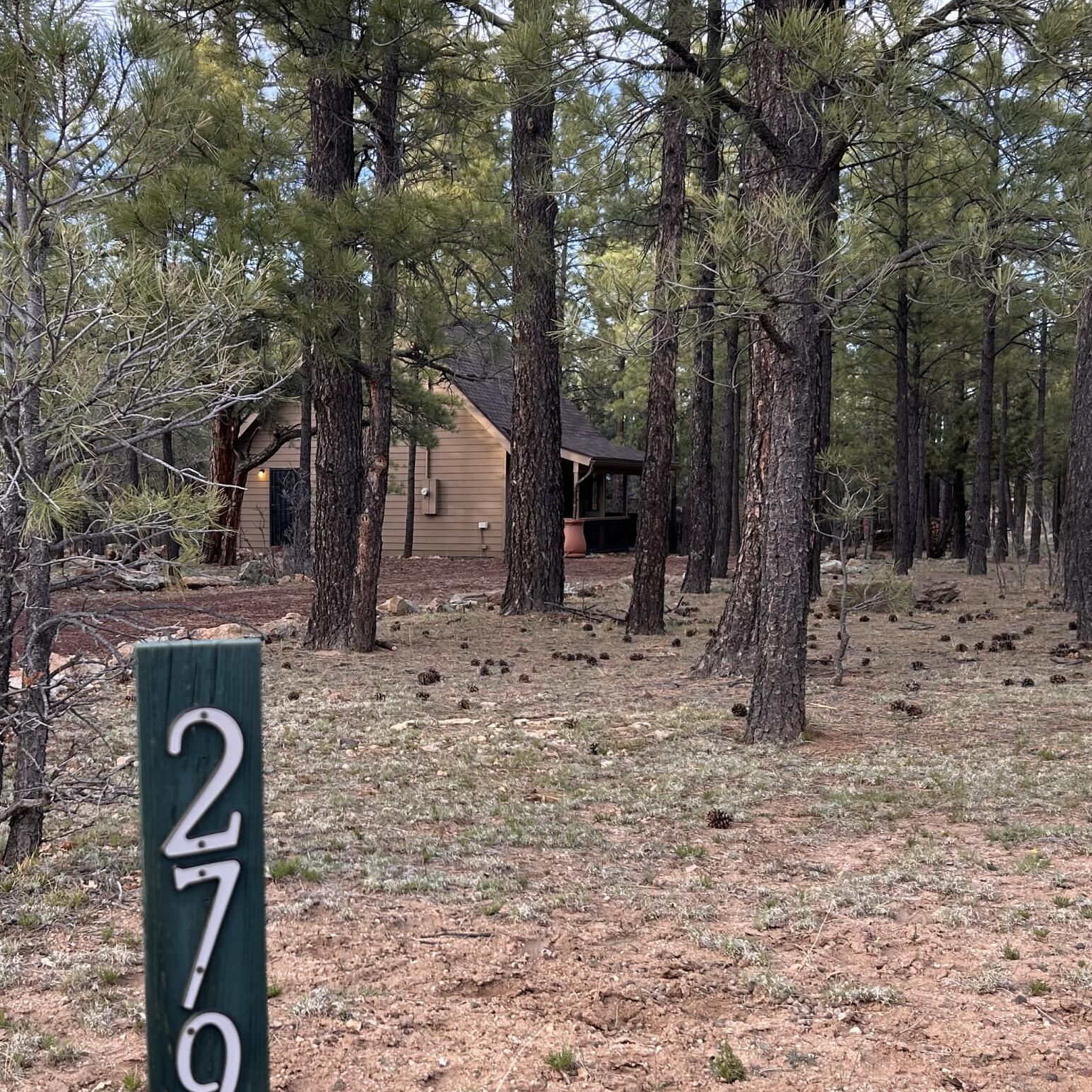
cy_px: 604
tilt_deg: -4.1
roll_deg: -0.5
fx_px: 1606
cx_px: 326
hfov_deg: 37.0
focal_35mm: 45
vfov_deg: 37.5
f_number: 1.5
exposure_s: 1/214
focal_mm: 5.7
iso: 40
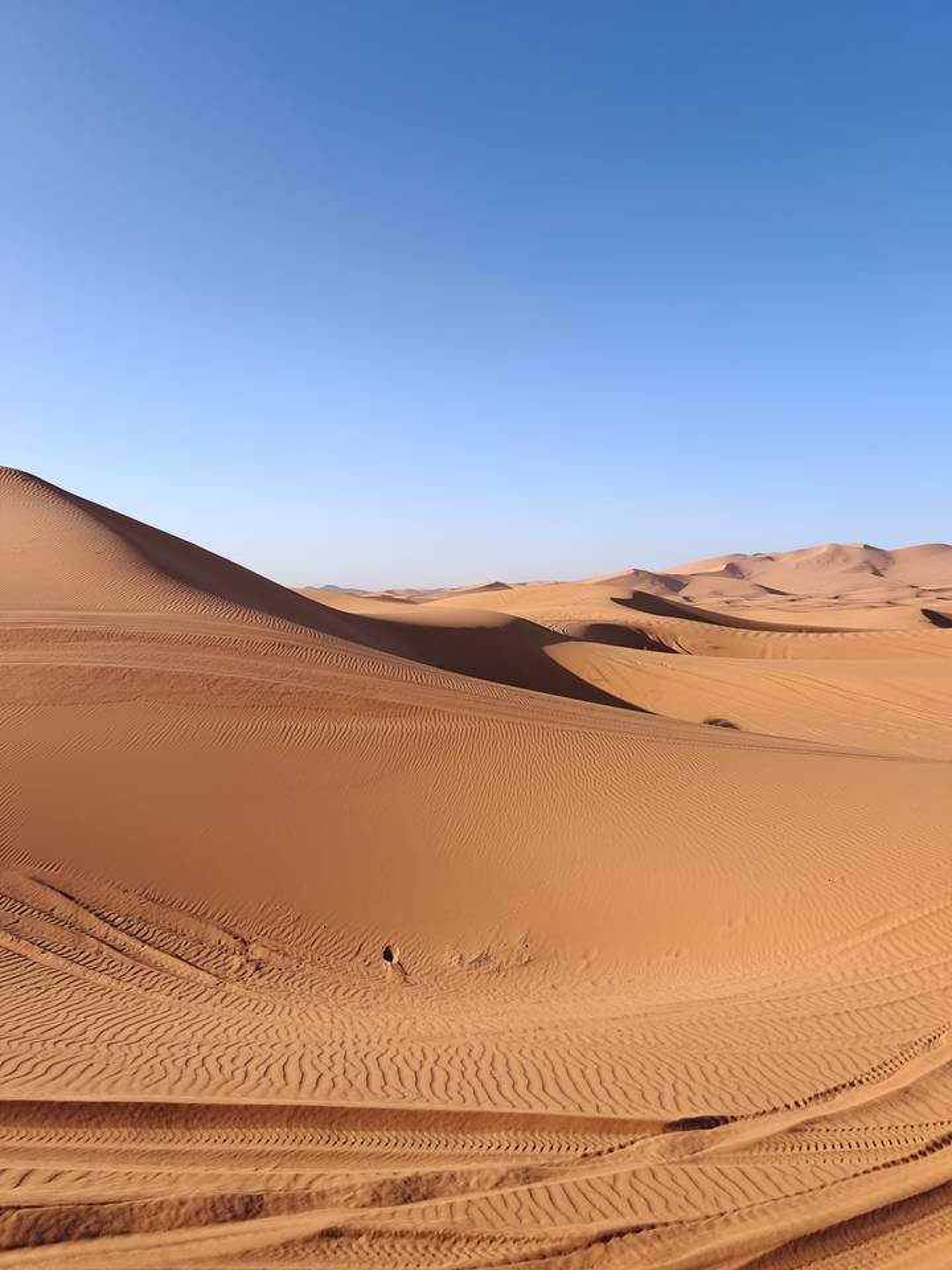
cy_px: 635
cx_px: 476
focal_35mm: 23
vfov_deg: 73.9
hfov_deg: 58.9
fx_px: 843
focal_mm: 6.06
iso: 50
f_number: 1.6
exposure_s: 1/1764
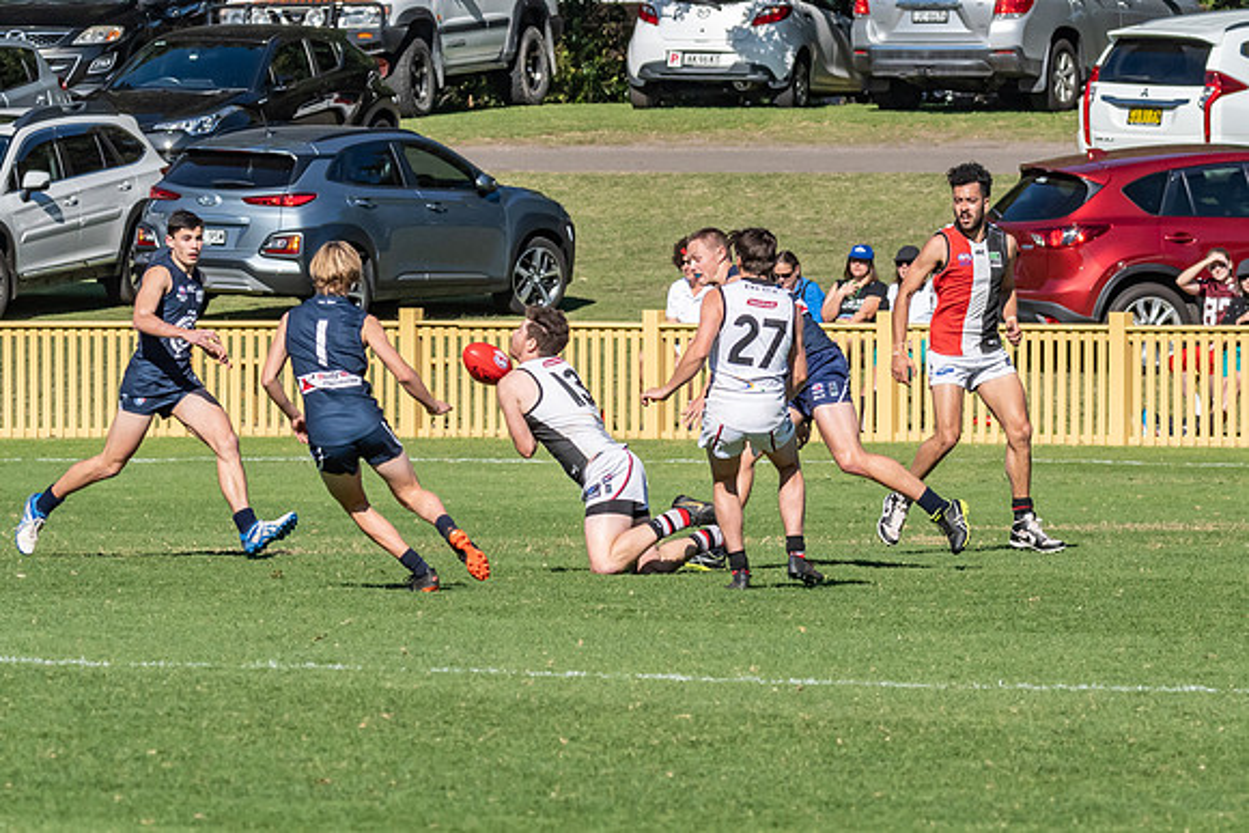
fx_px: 16571
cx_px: 945
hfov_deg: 4.3
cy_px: 286
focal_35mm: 478
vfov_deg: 2.9
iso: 800
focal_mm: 210
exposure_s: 1/3200
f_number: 10
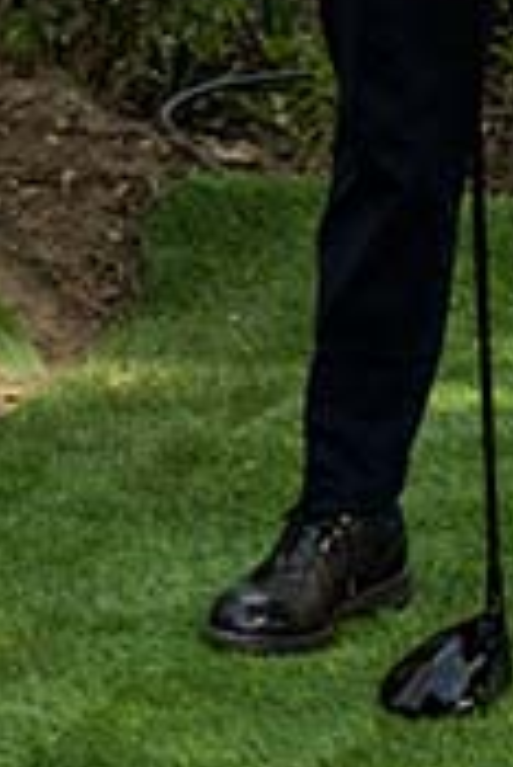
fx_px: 3919
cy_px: -563
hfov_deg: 6.8
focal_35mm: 184
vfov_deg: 10.6
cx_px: 1526
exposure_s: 1/320
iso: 450
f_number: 7.1
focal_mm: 33.5
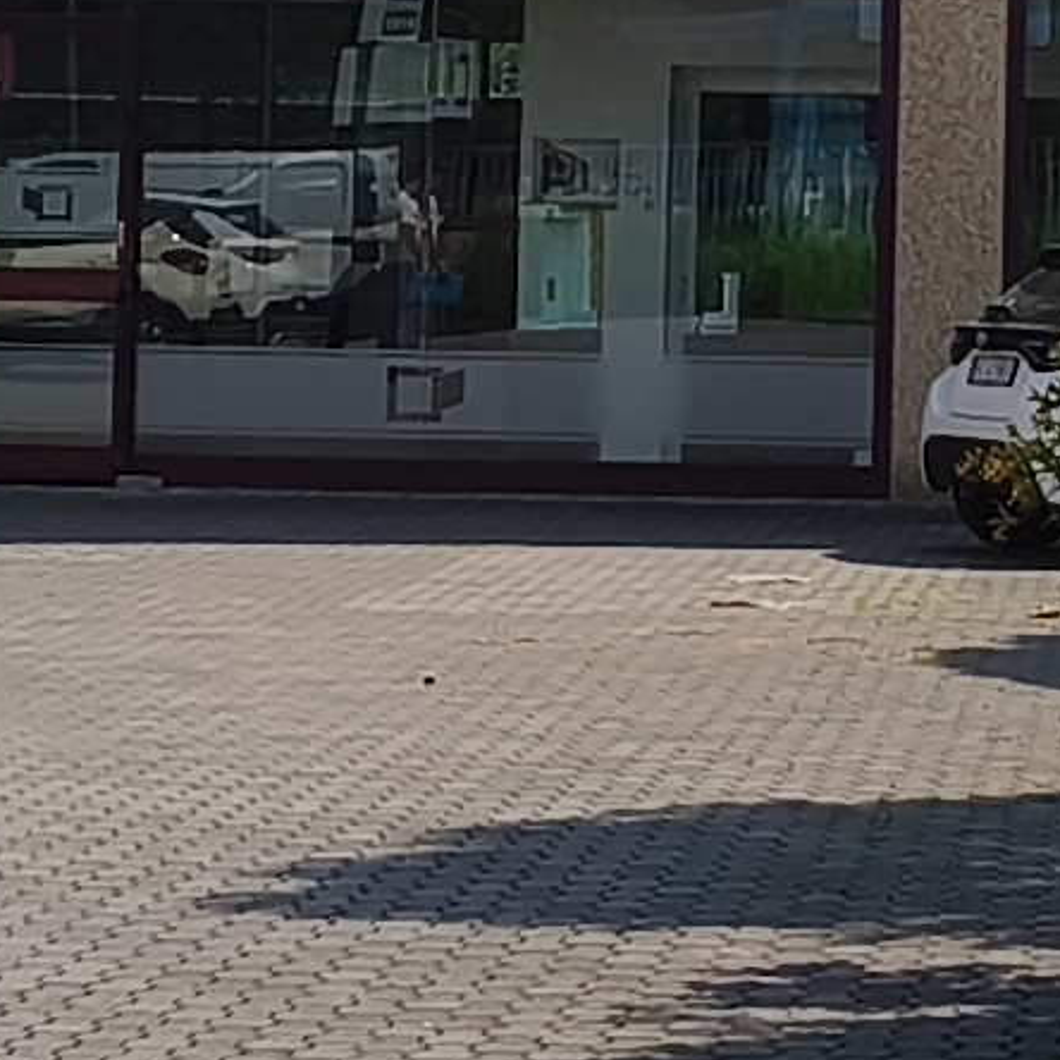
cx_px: 1132
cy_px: -181
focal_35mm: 187
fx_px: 6479
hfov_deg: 9.3
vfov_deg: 9.2
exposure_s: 1/2046
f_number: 1.7
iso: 50
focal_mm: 6.06
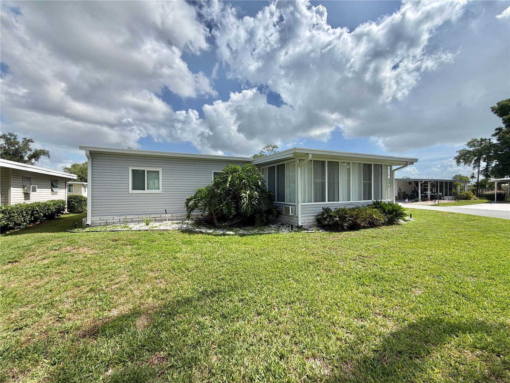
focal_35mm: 14
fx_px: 206
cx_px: 255
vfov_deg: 85.7
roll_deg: +0.7
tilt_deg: +0.5
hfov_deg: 102.1
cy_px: 192
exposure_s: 1/1312
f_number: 2.2
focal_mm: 2.22
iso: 20
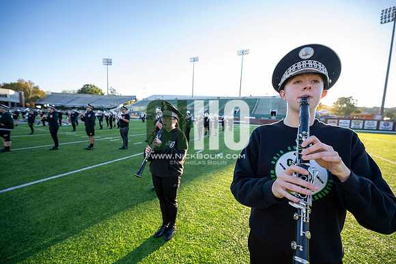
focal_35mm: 14
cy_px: 132
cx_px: 198
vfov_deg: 81.2
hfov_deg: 104.2
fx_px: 154
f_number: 4
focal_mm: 14
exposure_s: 1/500
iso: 500
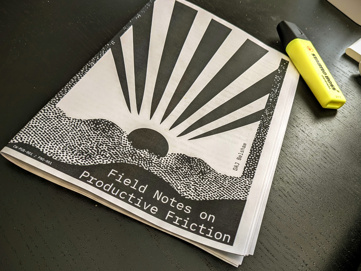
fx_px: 250
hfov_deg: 71.6
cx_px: 180
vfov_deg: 56.8
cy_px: 136
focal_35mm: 24
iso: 53
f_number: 1.7
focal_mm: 4.53
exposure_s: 1/53.4
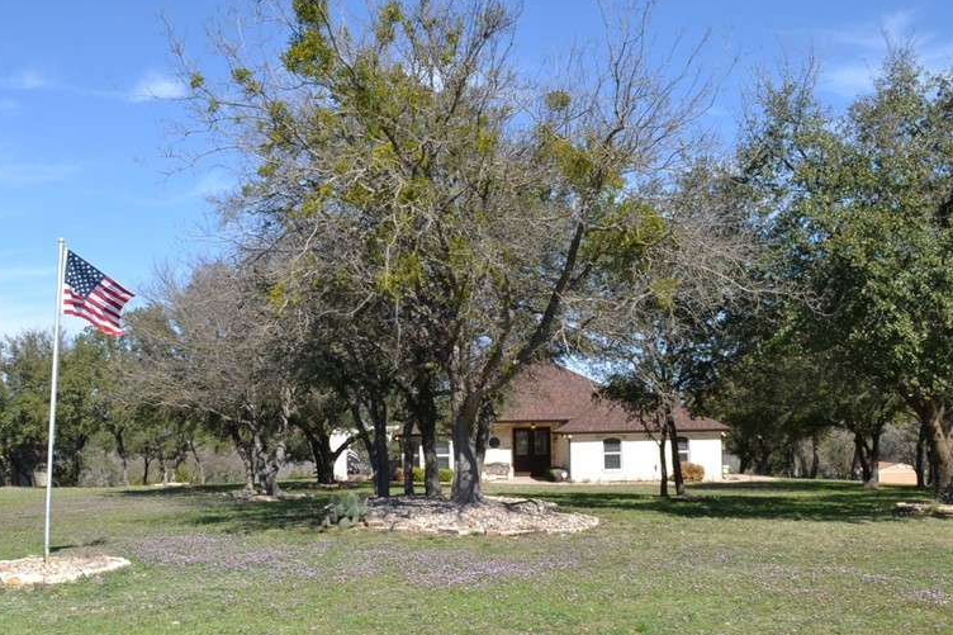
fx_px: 1032
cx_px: 427
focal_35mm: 39
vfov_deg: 34.0
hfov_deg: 49.5
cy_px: 393
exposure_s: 1/200
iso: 400
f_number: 16
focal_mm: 18
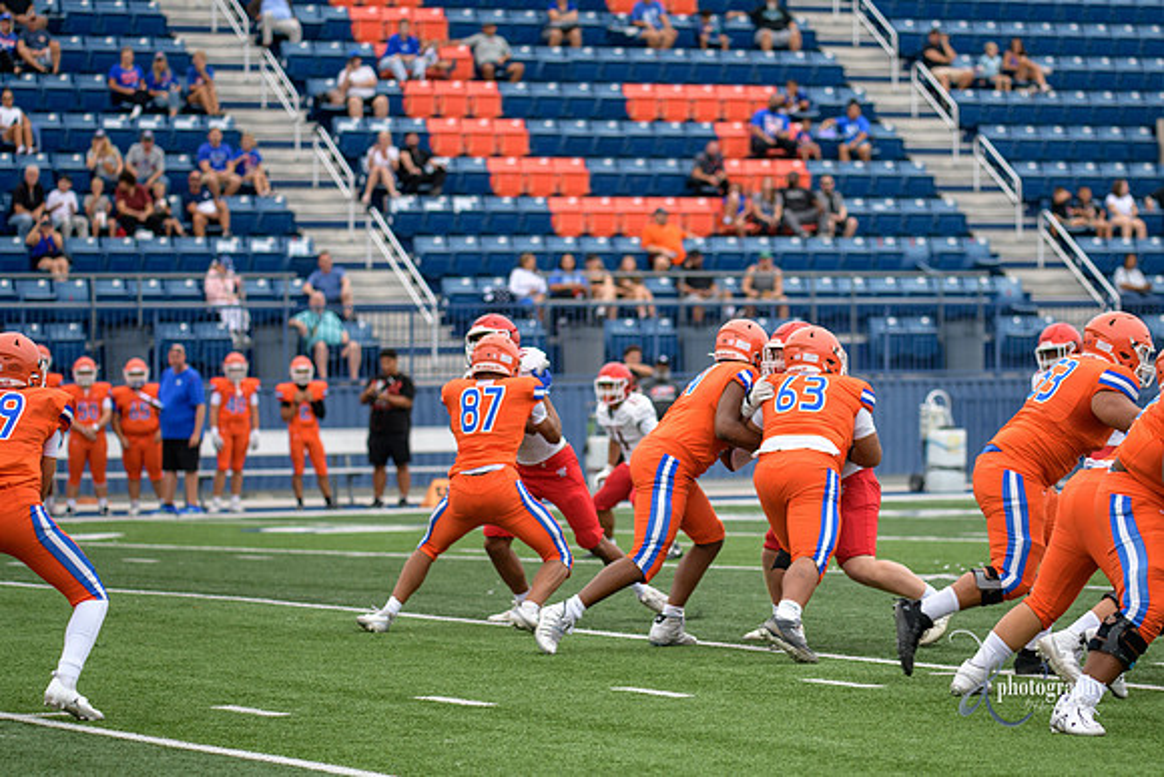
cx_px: 752
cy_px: 507
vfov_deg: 8.8
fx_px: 5068
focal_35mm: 157
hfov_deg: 13.1
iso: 280
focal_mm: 120
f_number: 2.8
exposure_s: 1/1250
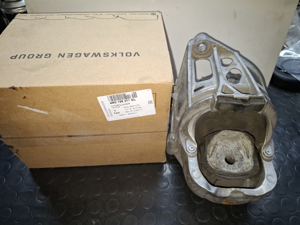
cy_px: 112
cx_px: 150
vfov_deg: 58.8
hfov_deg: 74.0
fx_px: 199
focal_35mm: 23
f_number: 1.8
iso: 100
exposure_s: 1/100
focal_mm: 5.54
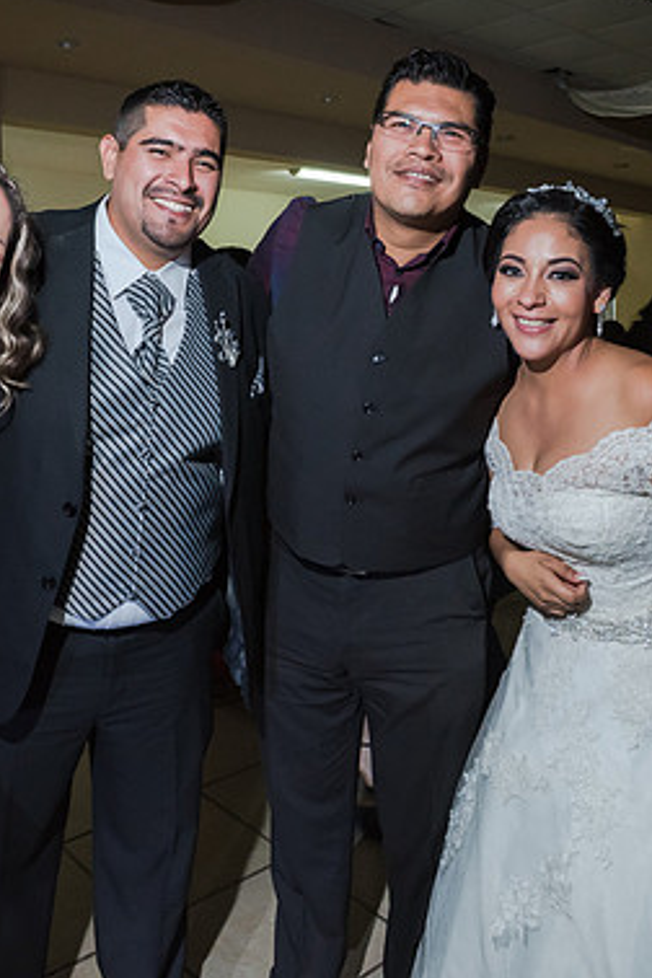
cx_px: 309
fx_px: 869
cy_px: 422
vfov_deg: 58.5
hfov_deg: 41.1
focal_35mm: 32
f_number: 4
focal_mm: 17
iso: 1600
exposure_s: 1/100
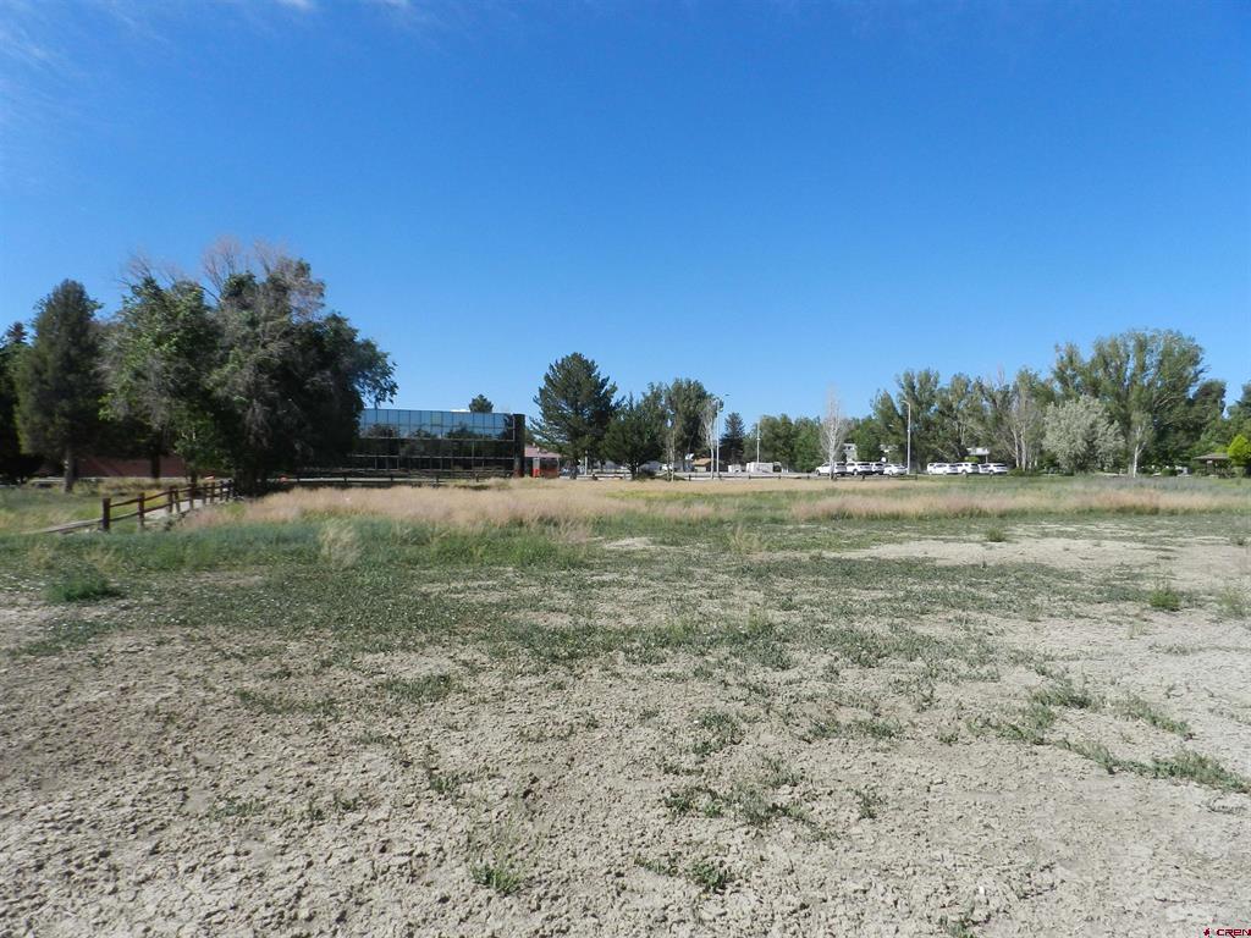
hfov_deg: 73.9
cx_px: 626
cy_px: 469
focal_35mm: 23
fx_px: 831
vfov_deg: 58.9
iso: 160
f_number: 4.5
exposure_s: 1/800
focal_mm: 4
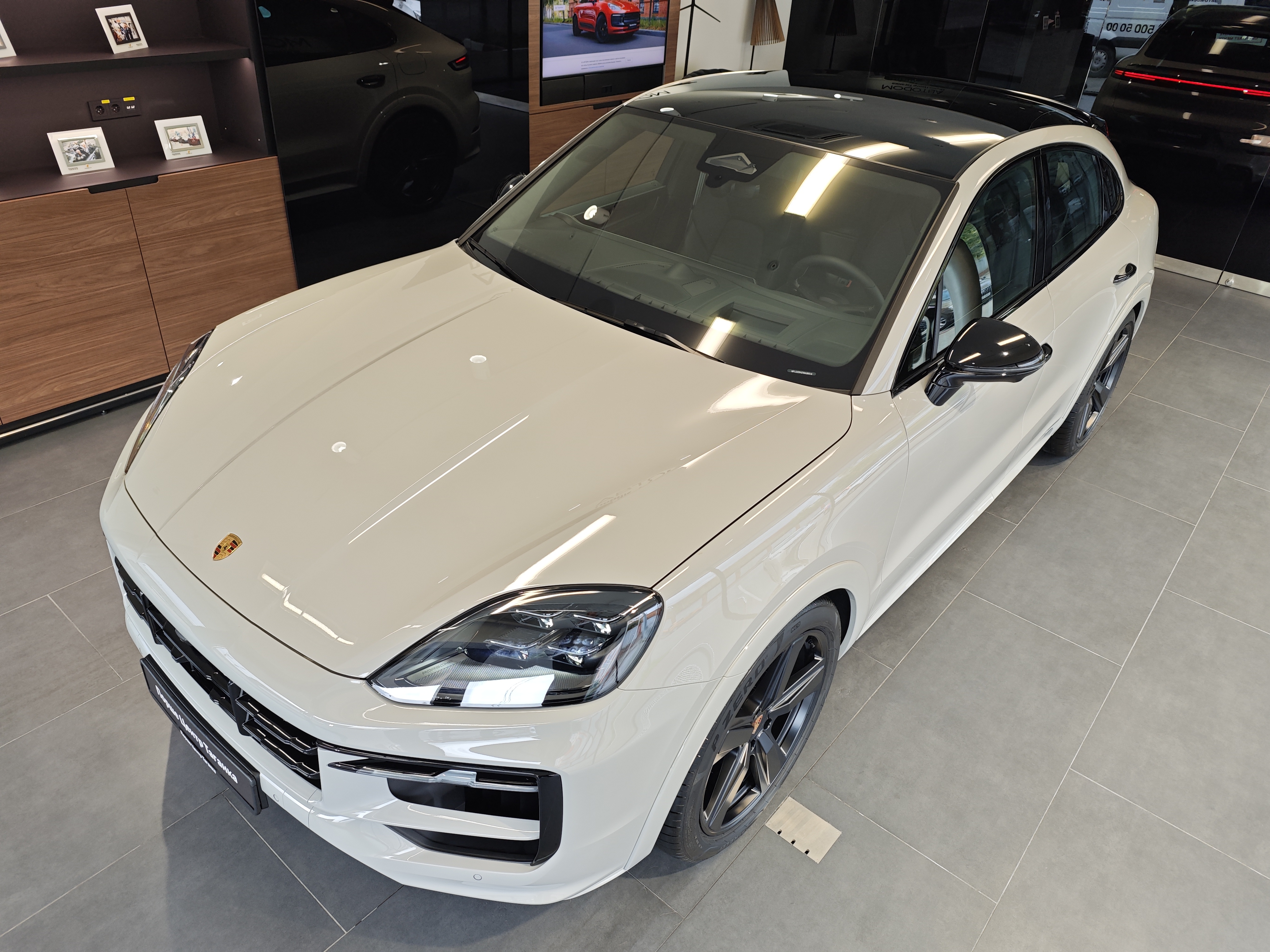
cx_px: 635
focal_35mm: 23
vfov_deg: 58.9
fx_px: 844
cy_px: 476
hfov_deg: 73.9
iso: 80
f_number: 1.6
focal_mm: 6.55
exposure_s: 1/100
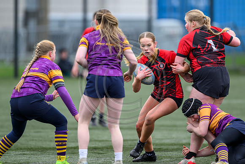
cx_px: 133
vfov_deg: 3.2
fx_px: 2951
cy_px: 75
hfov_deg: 4.8
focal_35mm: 433
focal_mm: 400
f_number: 3.2
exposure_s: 1/1250
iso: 500
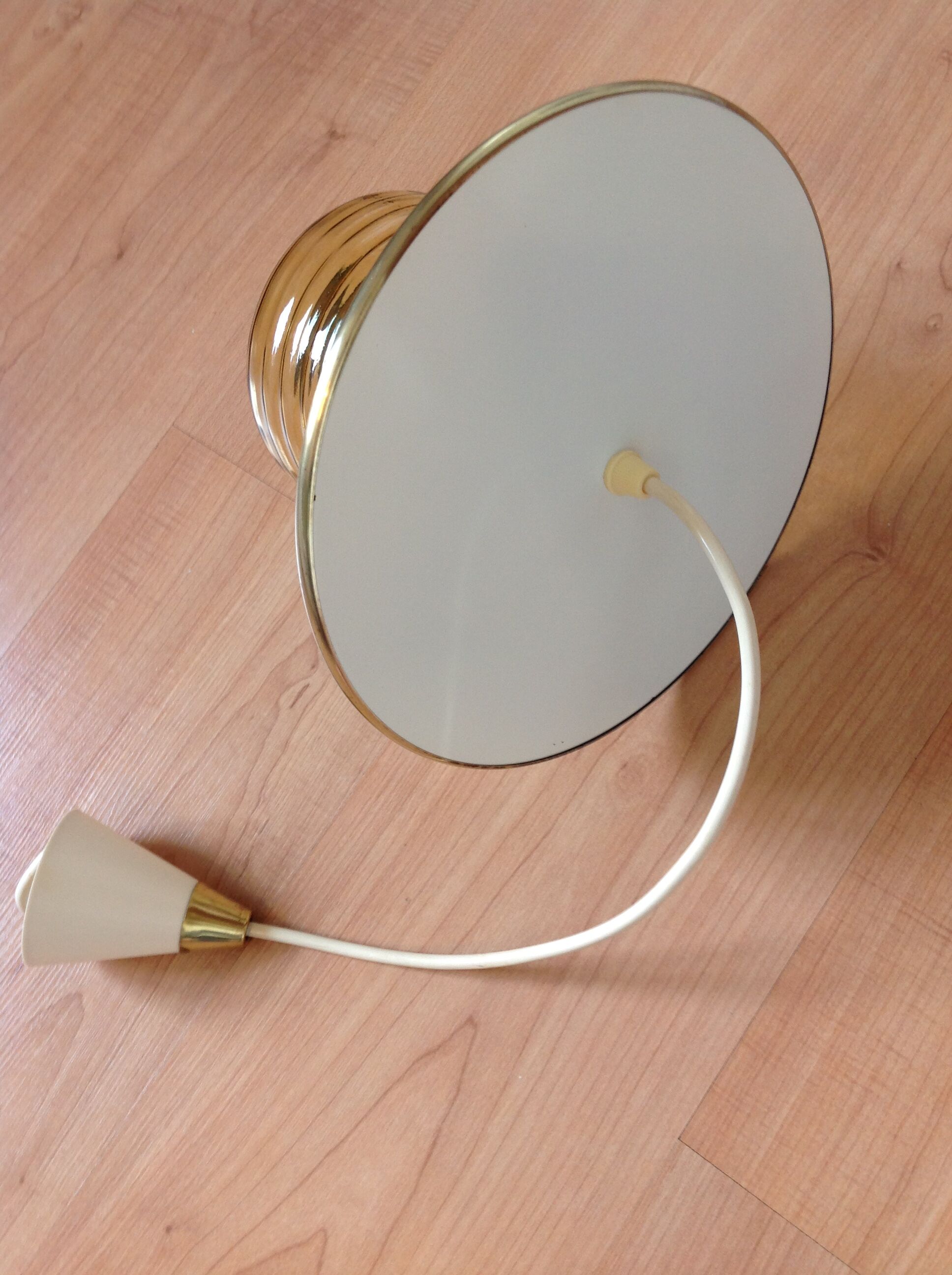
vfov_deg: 52.7
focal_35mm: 35
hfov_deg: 40.6
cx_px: 476
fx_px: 1287
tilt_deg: -67.1
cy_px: 638
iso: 50
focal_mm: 4.28
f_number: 2.4
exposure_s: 1/20
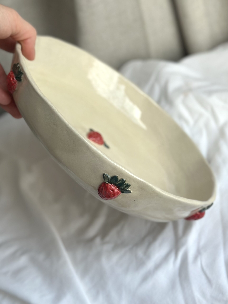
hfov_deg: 30.3
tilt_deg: -40.5
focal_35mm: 48
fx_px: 422
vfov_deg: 39.7
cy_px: 152
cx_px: 114
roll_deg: +27.1
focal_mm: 6.86
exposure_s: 1/489
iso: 80
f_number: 1.78
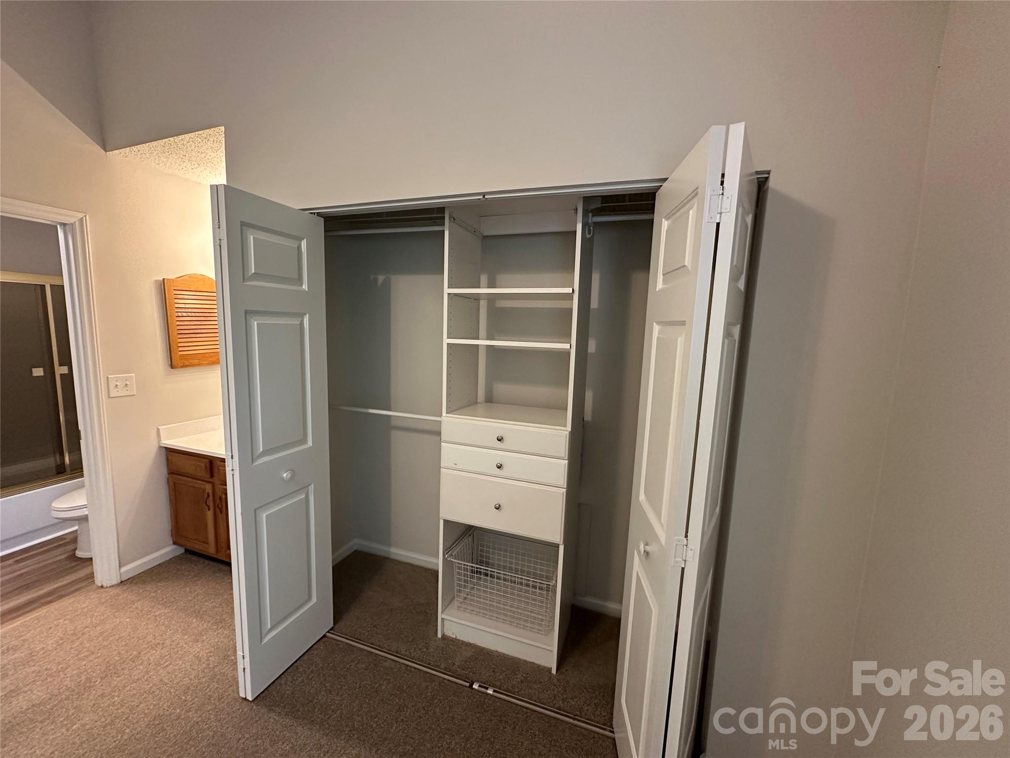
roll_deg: -1.6
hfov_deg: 102.1
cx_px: 505
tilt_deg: -7.2
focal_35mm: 14
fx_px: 408
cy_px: 379
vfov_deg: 85.7
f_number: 2.2
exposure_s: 1/60
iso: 400
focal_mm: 2.22
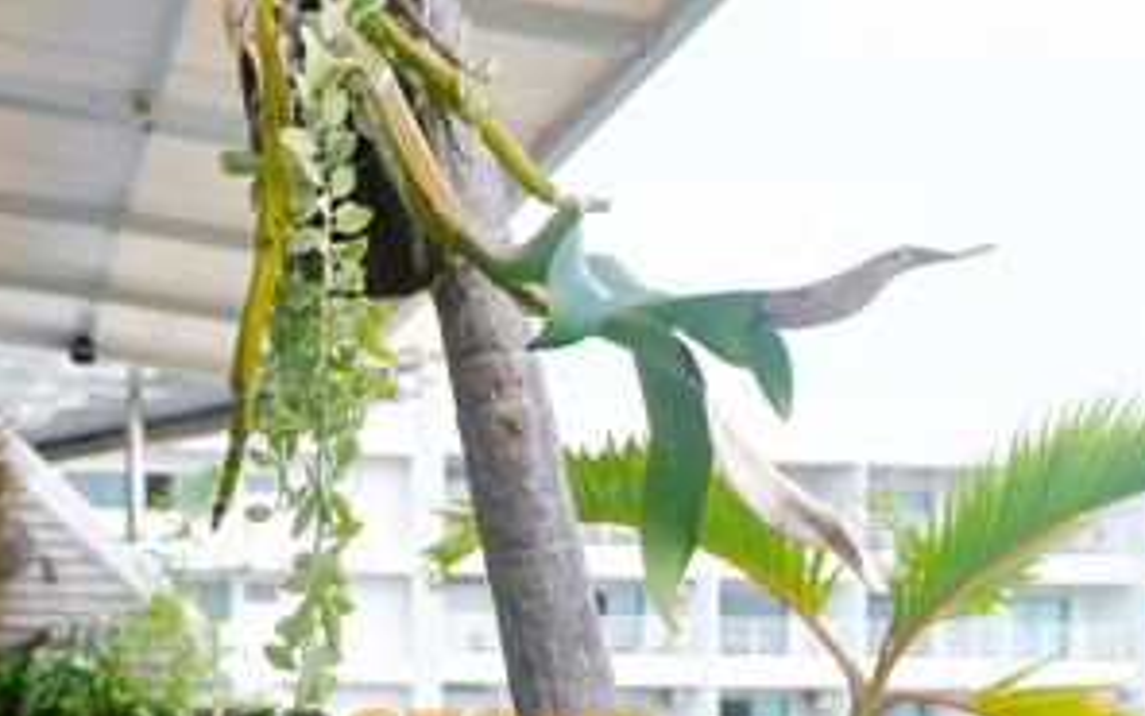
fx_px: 2060
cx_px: 197
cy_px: 770
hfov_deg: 30.2
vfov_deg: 19.0
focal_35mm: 66
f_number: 5.6
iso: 200
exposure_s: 1/280
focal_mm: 21.1
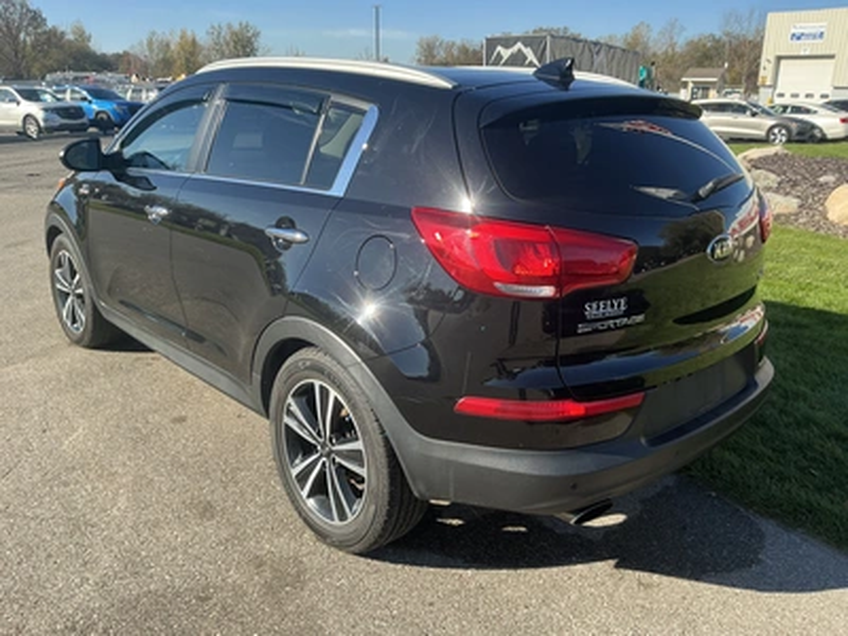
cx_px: 424
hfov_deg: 63.4
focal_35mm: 28
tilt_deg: -17.5
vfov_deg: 49.7
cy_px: 318
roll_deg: -1.9
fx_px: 686
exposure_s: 1/781
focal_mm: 3
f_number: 1.8
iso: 25
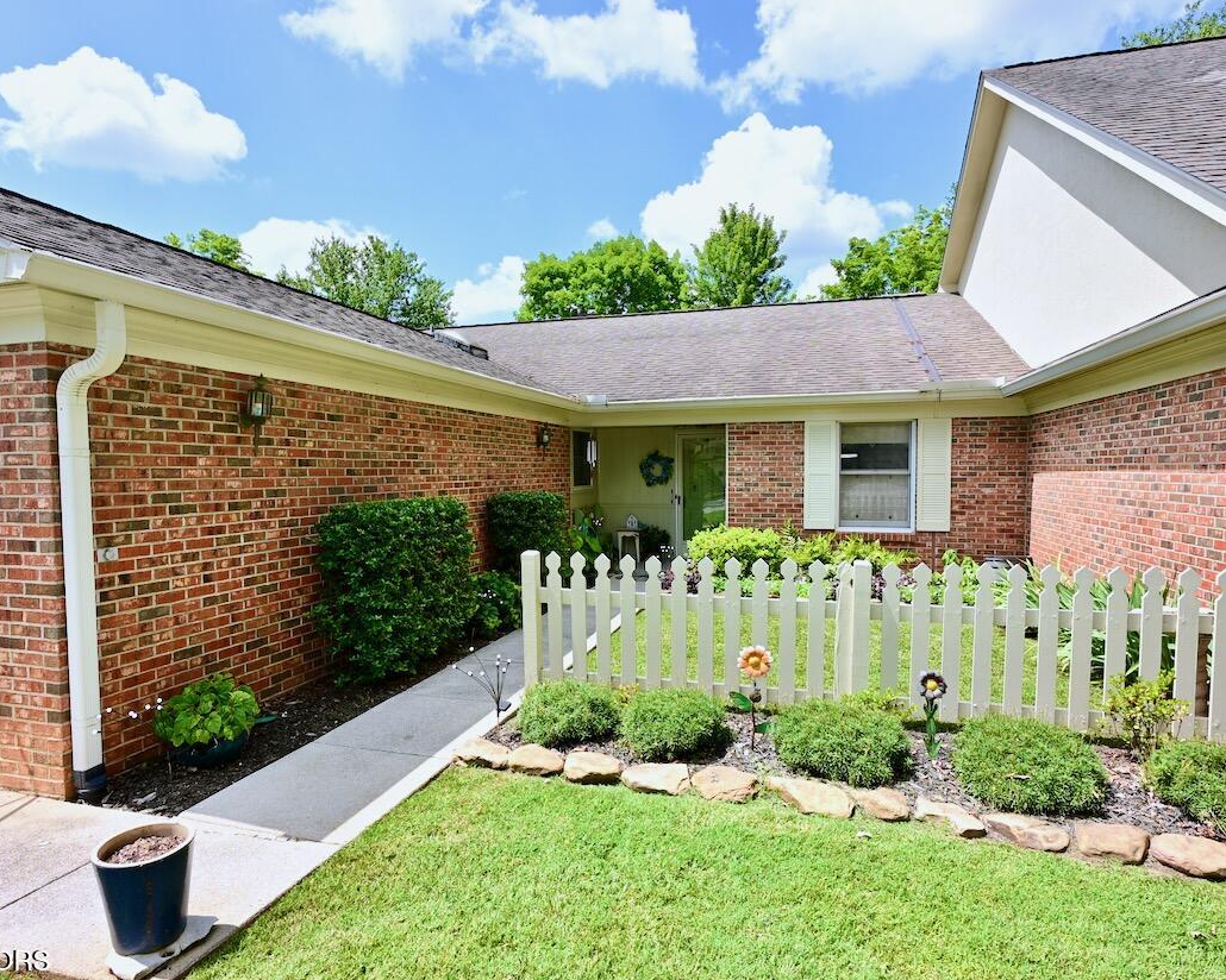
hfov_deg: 77.6
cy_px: 498
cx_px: 601
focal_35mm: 21
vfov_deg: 65.5
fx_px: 762
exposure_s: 1/200
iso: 100
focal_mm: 12
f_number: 7.1
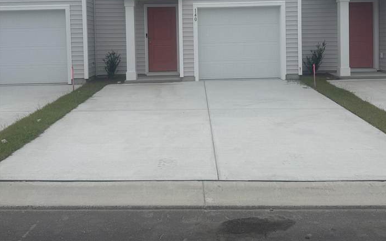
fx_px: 368
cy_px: 46
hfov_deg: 55.3
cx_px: 197
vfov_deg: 35.0
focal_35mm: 35
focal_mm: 6.76
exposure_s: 1/6711
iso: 80
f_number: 1.78
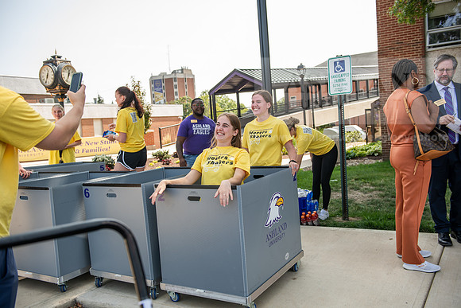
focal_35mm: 34
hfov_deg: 55.8
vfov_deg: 38.9
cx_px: 230
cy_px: 154
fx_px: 435
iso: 160
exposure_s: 1/400
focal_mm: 34
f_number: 3.5
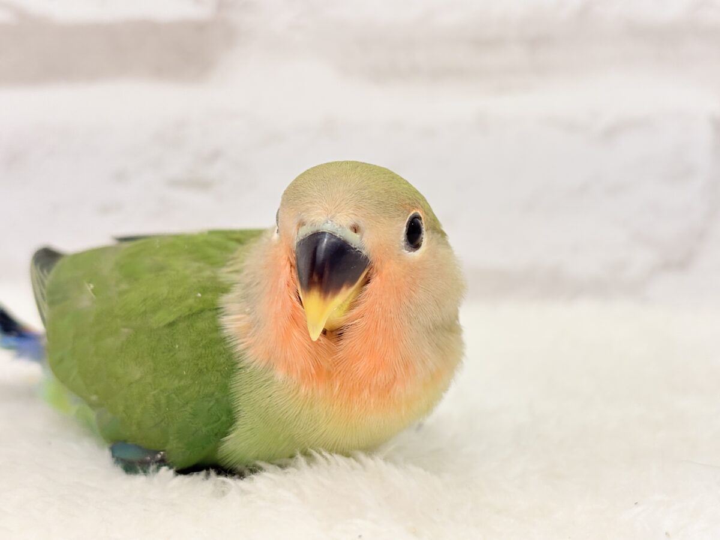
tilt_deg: -4.9
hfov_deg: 36.8
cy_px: 270
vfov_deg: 28.0
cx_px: 360
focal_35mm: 52
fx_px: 1082
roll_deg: -0.7
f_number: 1.6
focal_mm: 5.96
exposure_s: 1/50
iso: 80
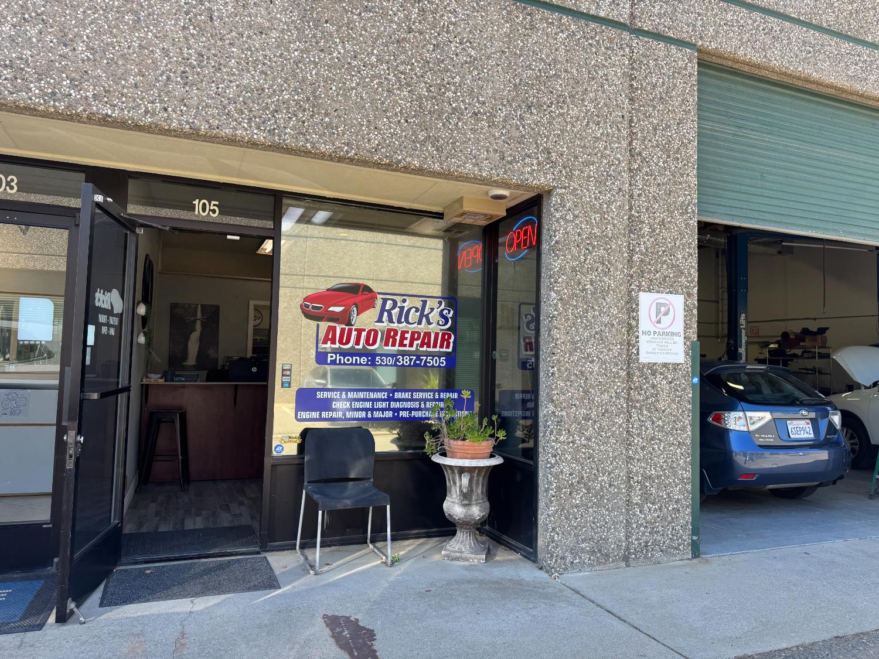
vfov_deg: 56.8
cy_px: 330
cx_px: 440
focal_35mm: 24
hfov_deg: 71.6
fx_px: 609
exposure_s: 1/506
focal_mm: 6.76
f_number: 1.78
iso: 80
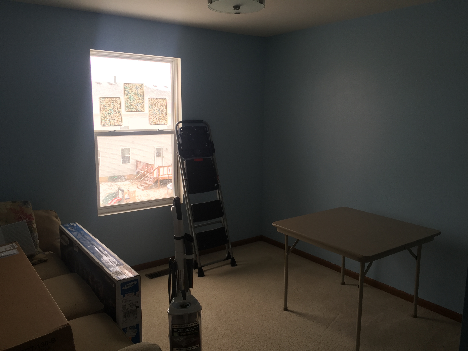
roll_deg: -1.0
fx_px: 392
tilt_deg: -8.7
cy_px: 176
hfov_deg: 61.7
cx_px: 234
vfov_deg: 48.2
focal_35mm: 29
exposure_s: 1/40
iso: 32
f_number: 2.2
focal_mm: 4.15
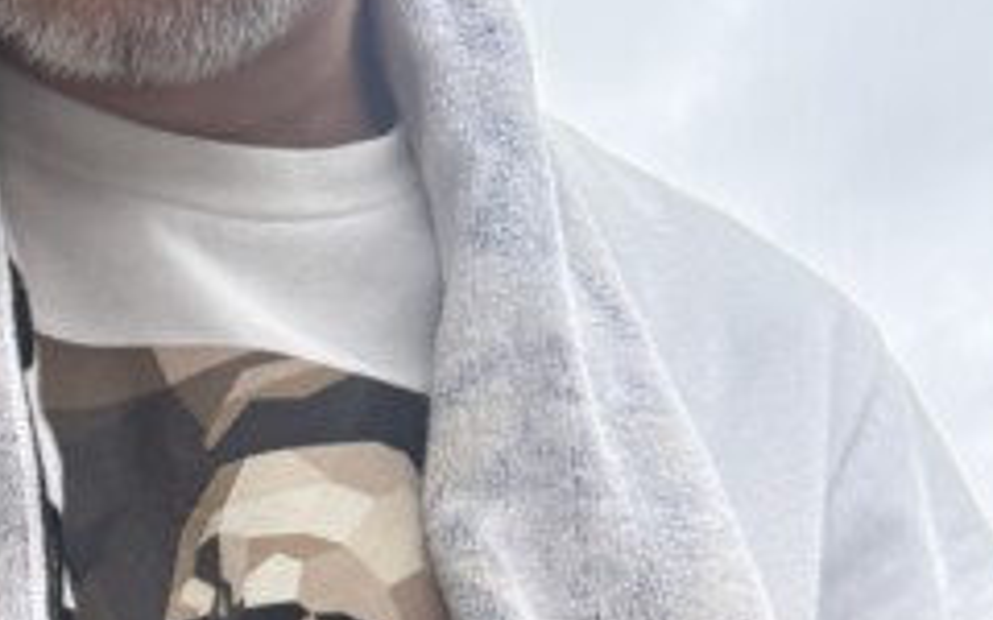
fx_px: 2869
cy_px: 860
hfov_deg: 17.8
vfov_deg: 11.9
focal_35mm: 106
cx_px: -439
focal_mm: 6.76
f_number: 1.78
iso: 200
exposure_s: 1/65
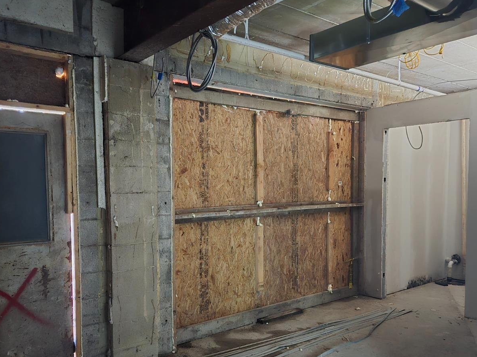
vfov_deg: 47.9
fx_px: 400
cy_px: 215
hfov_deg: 61.3
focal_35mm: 29
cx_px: 200
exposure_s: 1/40
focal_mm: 5.4
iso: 2000
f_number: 1.8
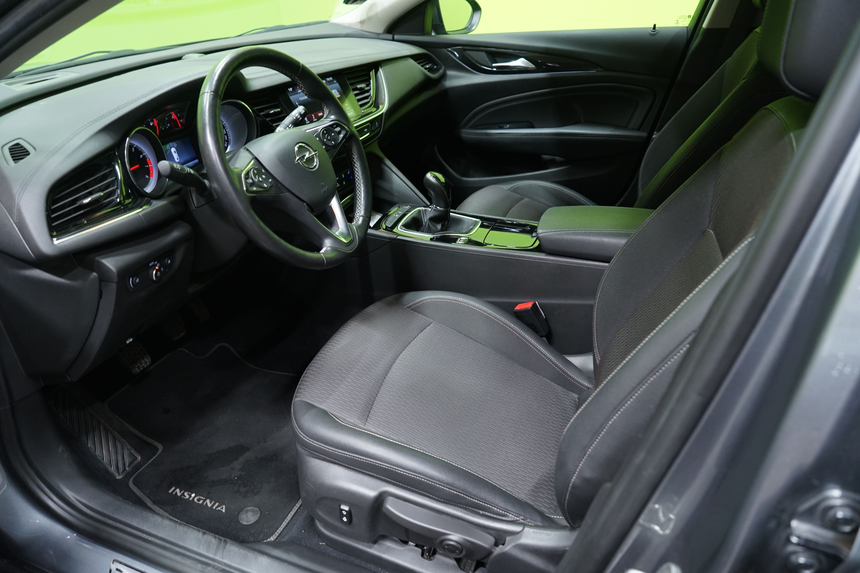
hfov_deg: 73.7
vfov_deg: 53.1
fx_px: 573
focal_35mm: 24
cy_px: 286
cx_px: 430
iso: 1000
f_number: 4.5
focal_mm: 24
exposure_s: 1/25
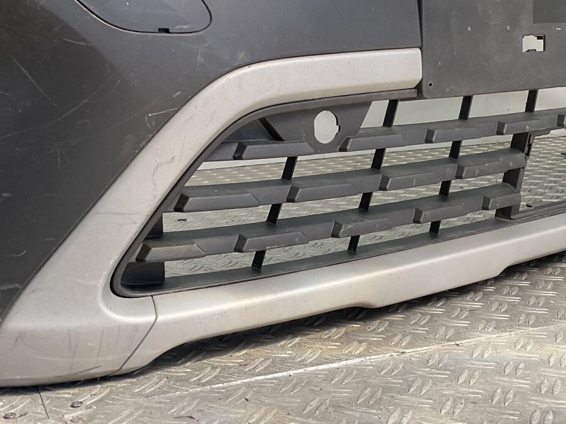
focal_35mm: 55
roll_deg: +2.0
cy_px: 149
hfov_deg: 34.9
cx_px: 307
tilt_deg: -9.3
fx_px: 899
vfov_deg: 26.4
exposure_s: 1/116
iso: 16
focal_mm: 3
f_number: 1.8
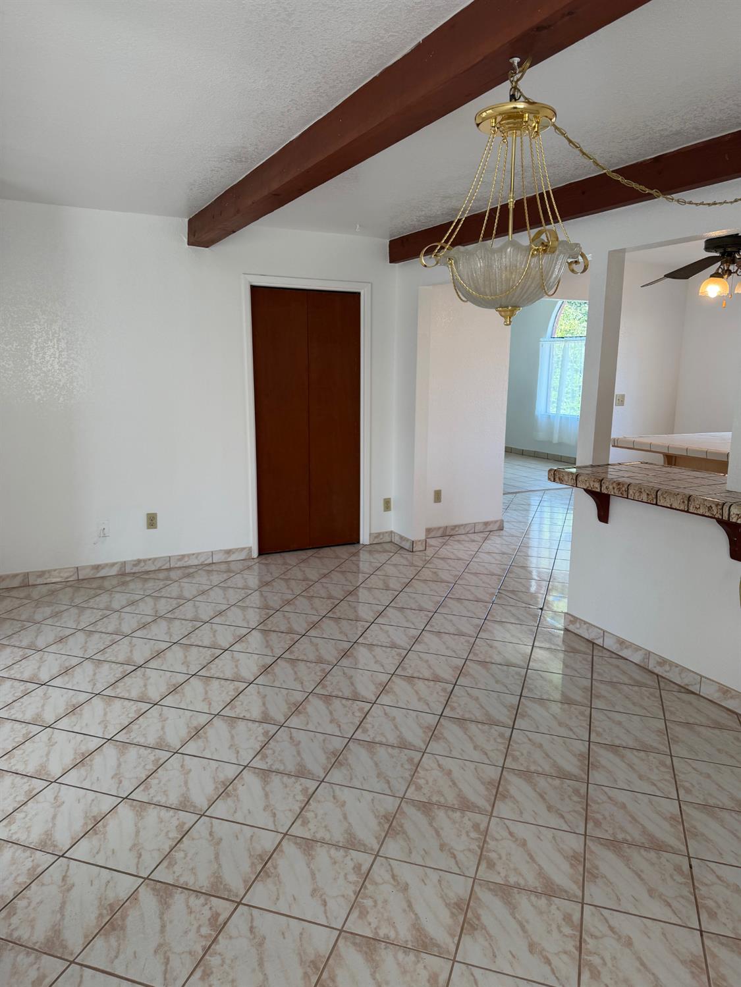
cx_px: 370
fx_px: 685
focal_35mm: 24
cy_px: 494
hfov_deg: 56.8
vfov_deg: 71.6
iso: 80
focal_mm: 6.76
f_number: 1.78
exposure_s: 1/120
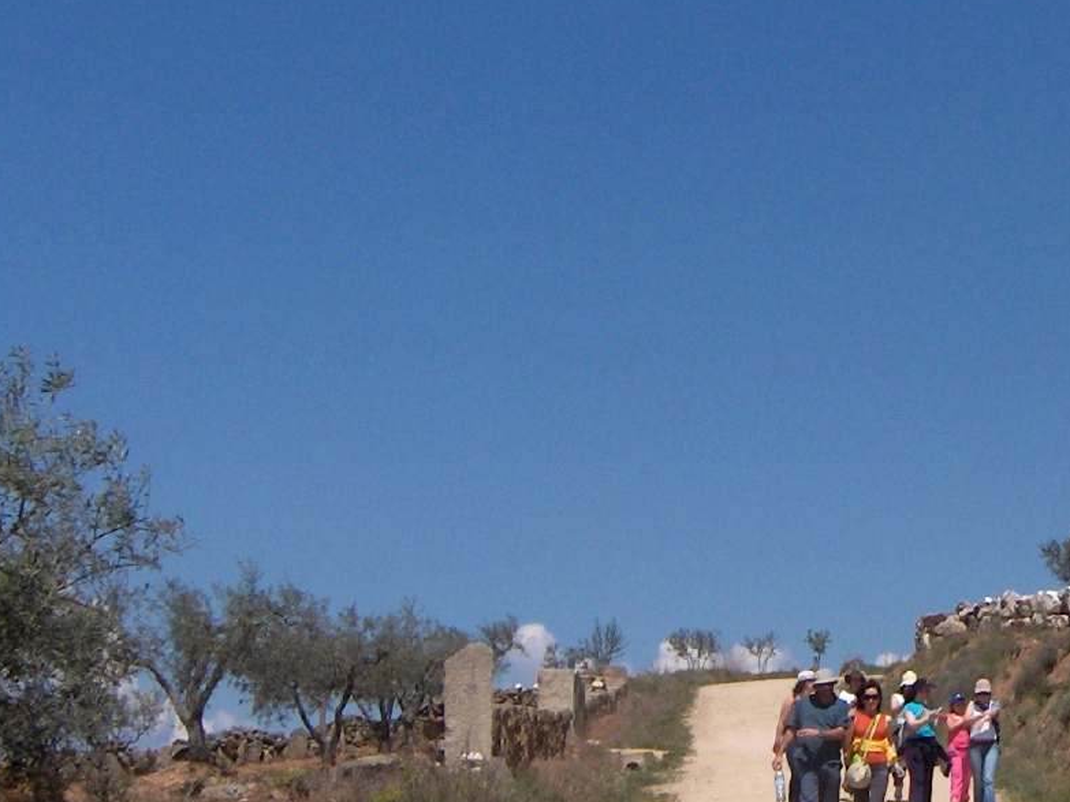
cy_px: 354
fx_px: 3152
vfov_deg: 14.5
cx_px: 1036
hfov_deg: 18.8
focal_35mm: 102
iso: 100
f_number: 4.8
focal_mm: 8
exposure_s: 1/1176
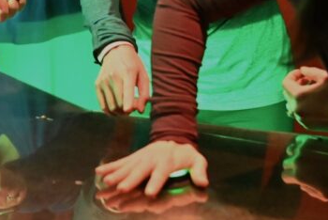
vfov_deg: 11.5
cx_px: 97
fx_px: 1067
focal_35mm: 117
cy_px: -35
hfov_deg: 17.4
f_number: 2.8
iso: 16000
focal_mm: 40
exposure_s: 1/15
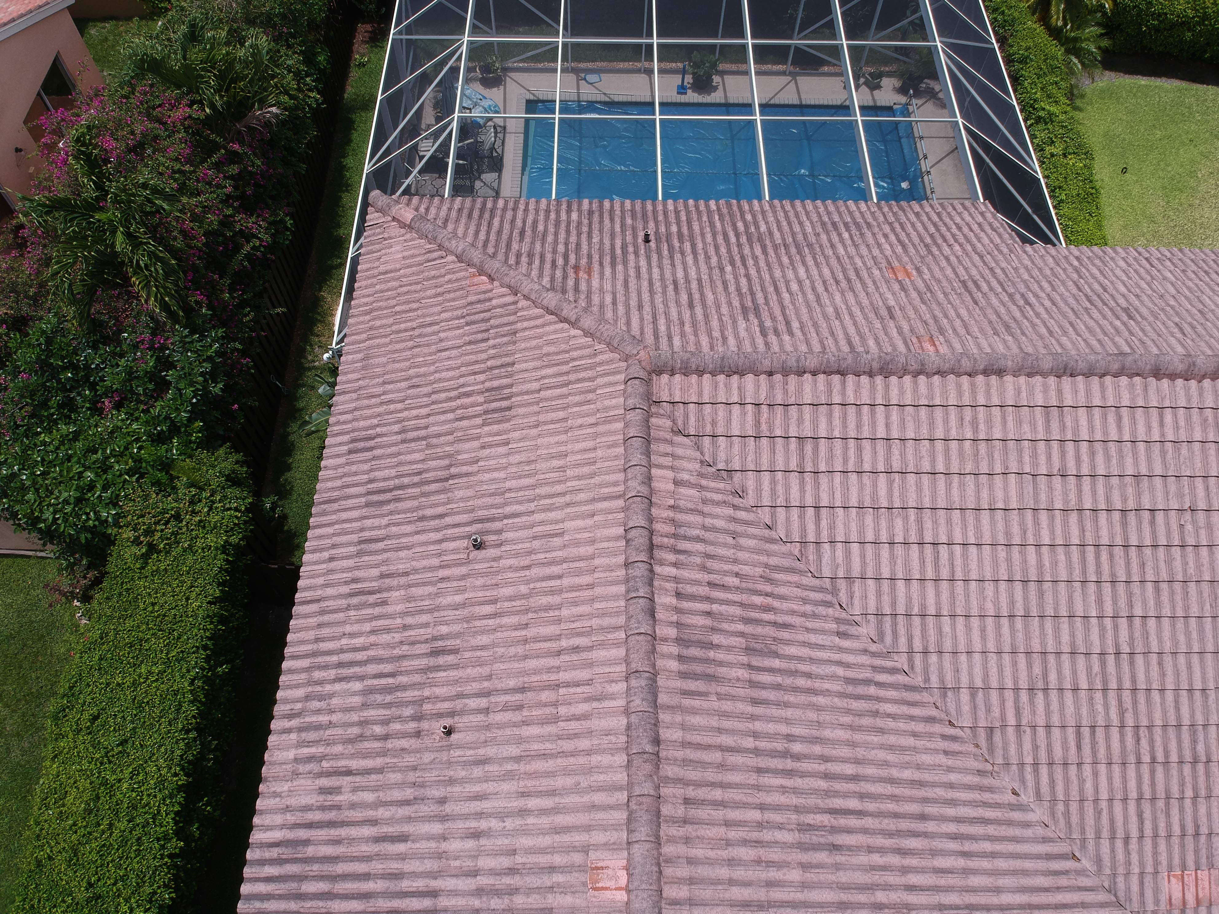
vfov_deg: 54.9
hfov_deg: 69.4
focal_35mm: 25
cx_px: 610
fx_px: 880
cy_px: 457
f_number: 2.6
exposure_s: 1/1600
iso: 101
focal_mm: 4.49
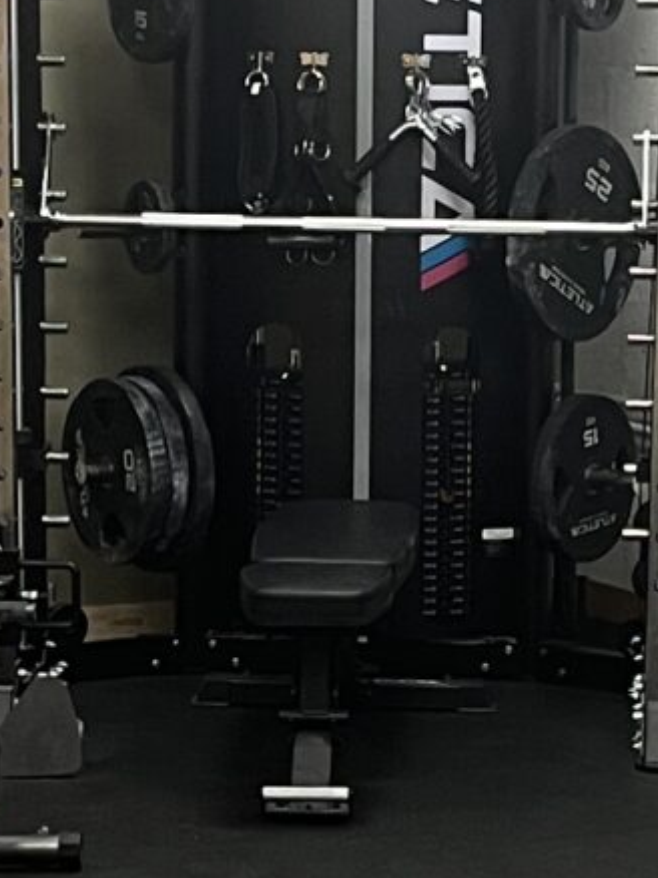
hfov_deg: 9.7
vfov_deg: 12.9
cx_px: 403
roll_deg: -0.9
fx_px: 3856
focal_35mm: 152
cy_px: 834
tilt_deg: -12.5
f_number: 1.6
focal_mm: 5.1
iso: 80
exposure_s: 1/50
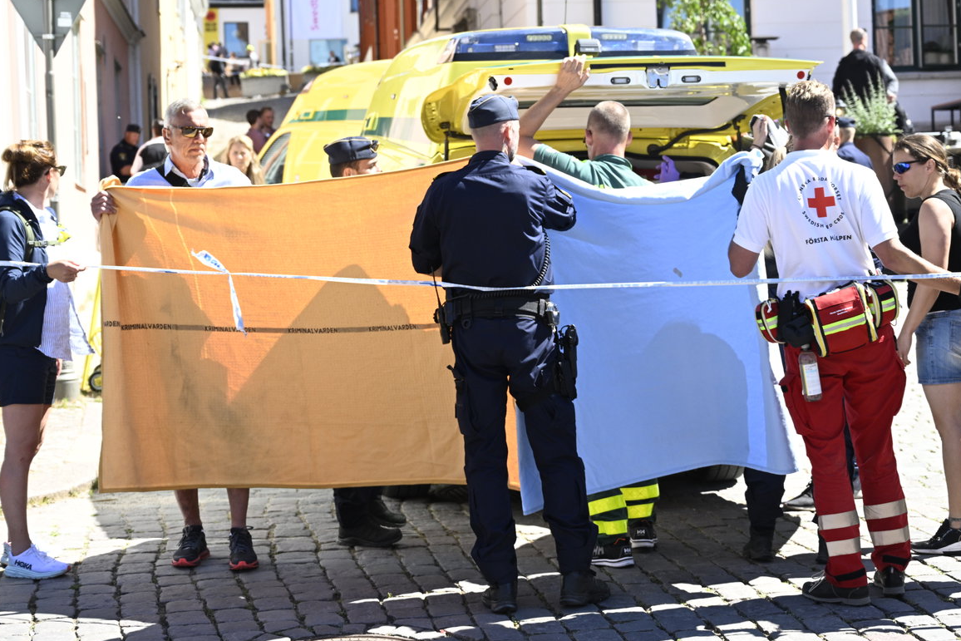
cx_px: 560
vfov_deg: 18.9
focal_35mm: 72
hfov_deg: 28.0
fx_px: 1922
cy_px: 301
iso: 500
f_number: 4
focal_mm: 52
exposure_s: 1/1600
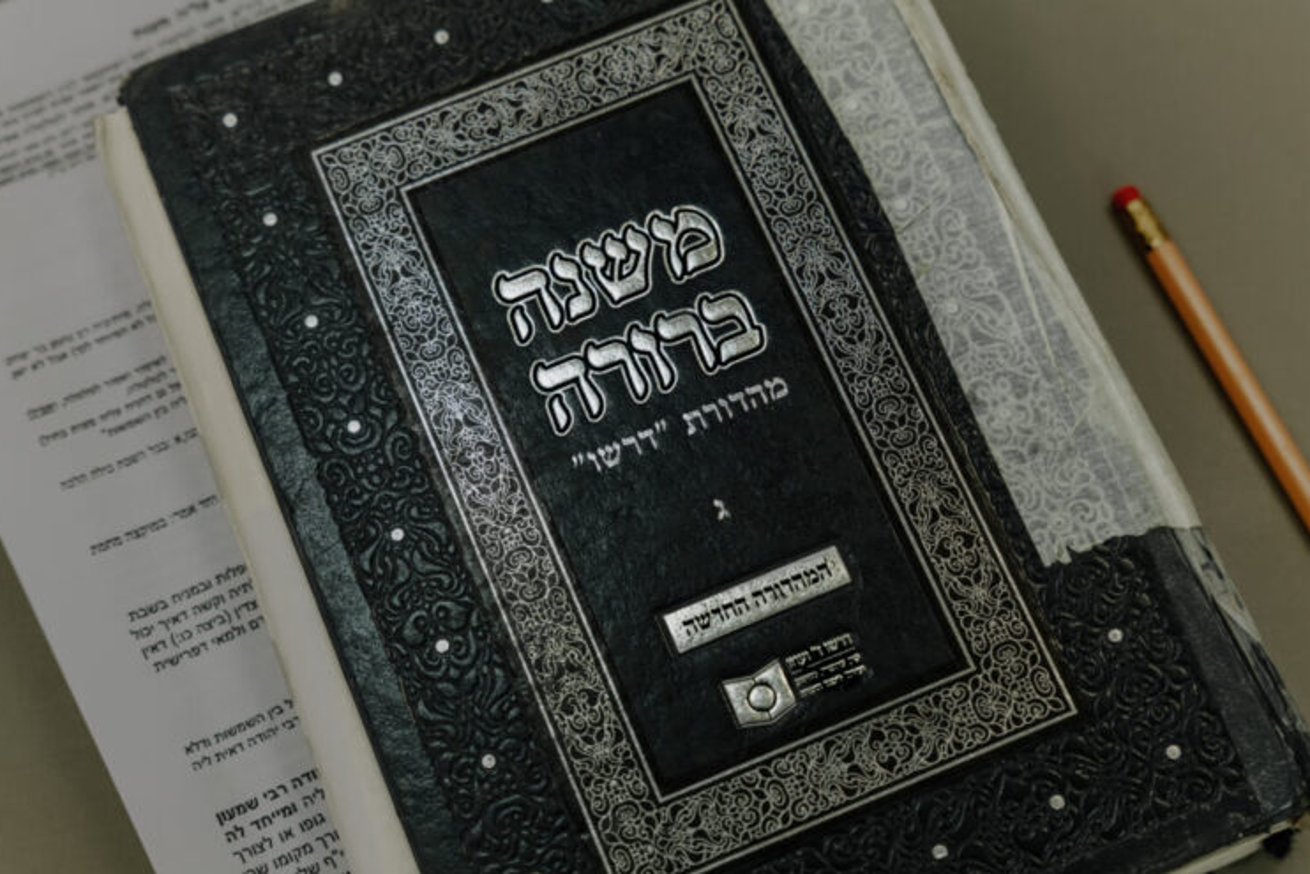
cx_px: 666
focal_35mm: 60
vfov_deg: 22.6
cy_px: 438
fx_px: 2184
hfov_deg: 33.4
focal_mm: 58
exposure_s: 1/250
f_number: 5
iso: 1600
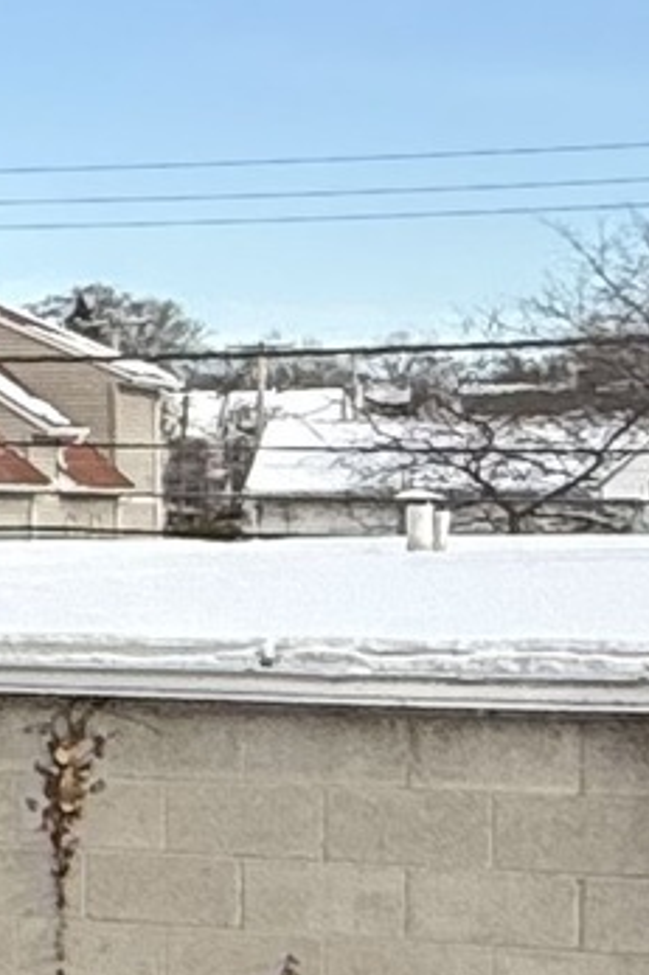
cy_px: 652
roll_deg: +1.0
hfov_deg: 8.3
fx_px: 3492
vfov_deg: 15.9
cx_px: -1520
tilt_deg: -2.1
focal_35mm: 129
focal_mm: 2.22
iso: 50
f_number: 2.2
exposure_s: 1/1464
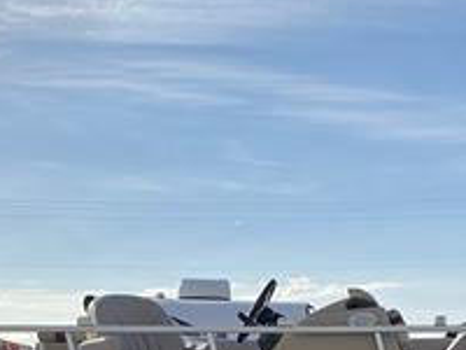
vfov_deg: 16.6
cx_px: 291
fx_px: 1117
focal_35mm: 83
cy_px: 476
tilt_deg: -1.5
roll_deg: -1.0
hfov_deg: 23.5
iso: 32
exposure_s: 1/4808
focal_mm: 4.25
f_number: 1.8
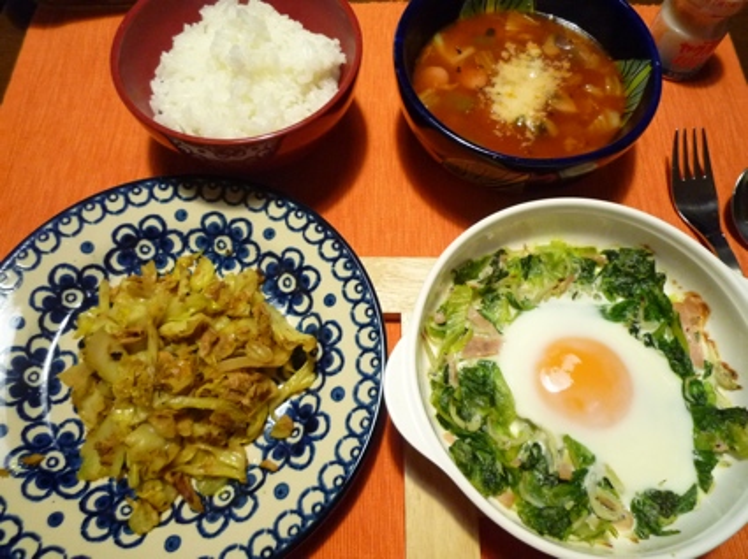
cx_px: 374
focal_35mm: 25
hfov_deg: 69.4
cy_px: 280
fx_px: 540
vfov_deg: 54.8
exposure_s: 1/8
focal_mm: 4.4
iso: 400
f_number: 2.8
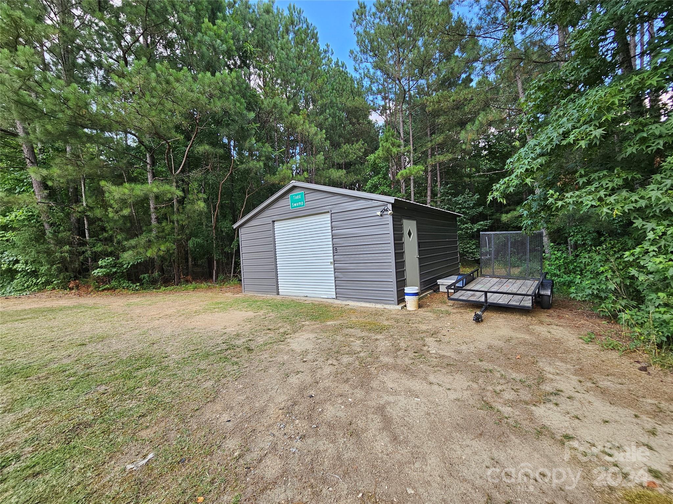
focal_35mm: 13
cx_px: 336
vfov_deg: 89.9
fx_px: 253
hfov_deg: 106.2
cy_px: 252
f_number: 2.2
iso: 50
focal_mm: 2.2
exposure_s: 1/224
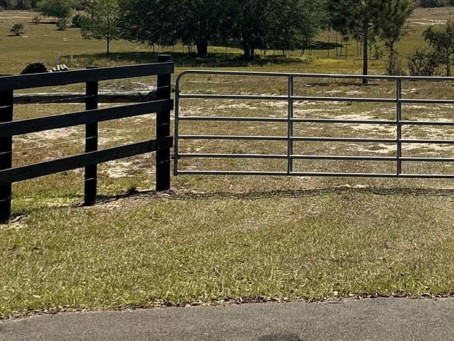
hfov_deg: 26.9
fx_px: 945
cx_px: 293
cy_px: 5
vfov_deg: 19.9
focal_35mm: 72
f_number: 1.8
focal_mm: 3
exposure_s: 1/3125
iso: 25
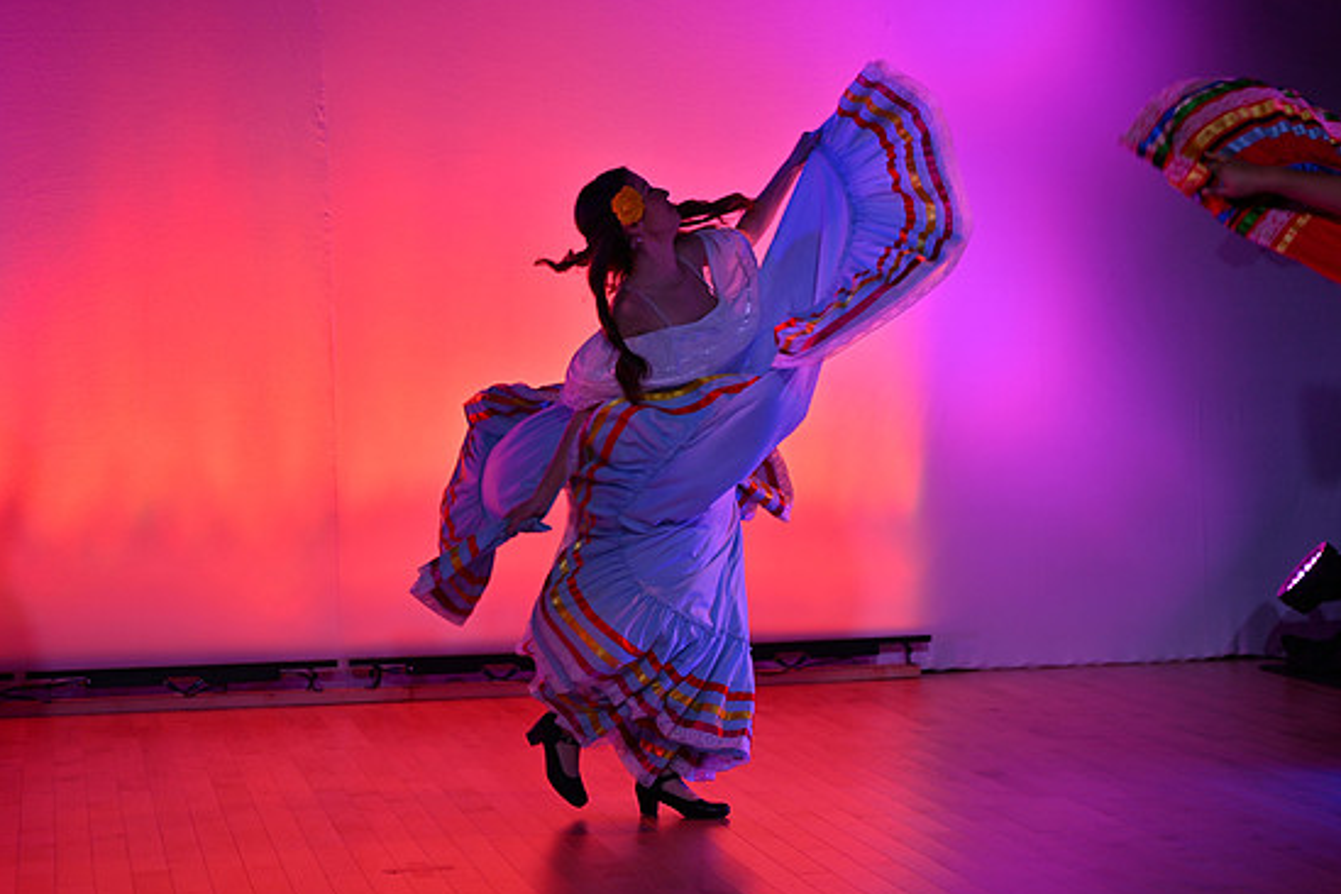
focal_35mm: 74
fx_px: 2756
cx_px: 701
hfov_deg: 27.3
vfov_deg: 18.4
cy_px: 463
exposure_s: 1/500
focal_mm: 70
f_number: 2.8
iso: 125
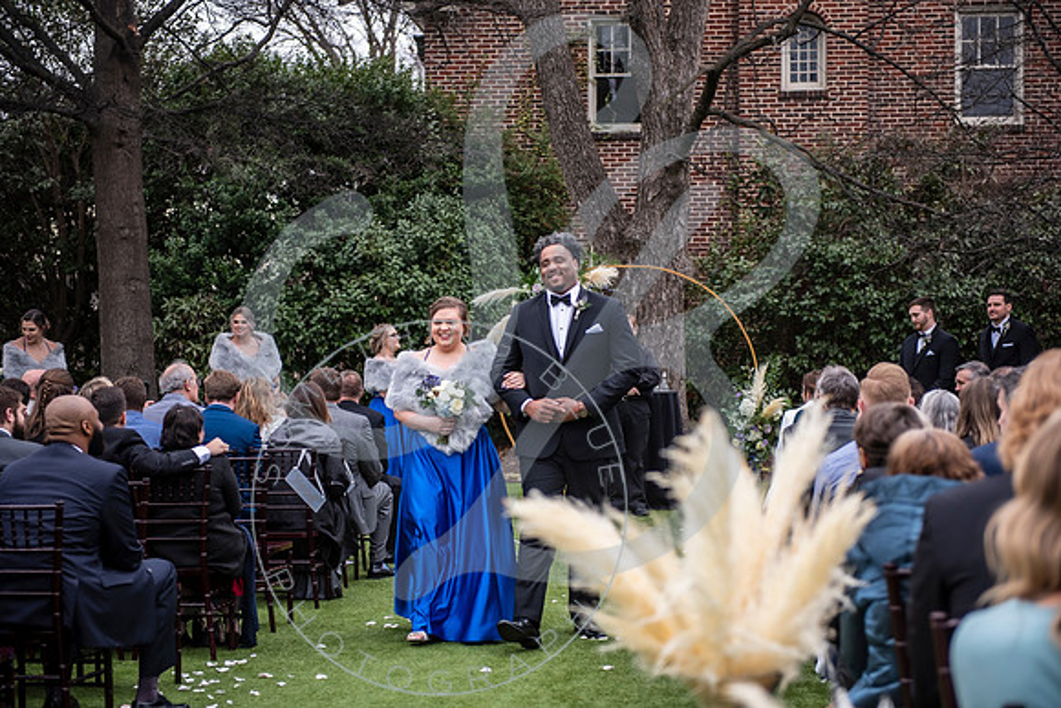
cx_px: 530
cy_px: 354
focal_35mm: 70
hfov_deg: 28.8
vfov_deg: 19.5
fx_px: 2063
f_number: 2.8
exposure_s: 1/200
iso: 250
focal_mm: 70
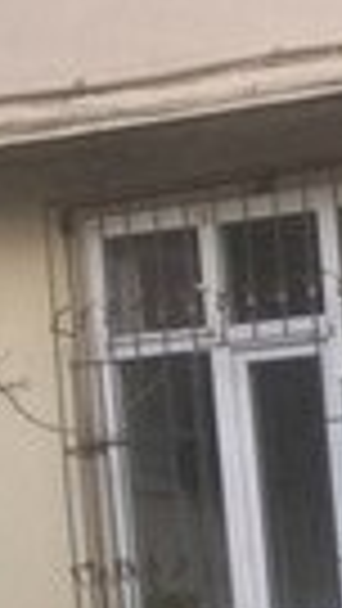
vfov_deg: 12.8
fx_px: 2497
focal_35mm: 155
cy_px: 1029
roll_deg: +4.5
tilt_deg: -10.8
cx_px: 1030
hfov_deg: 7.0
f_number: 2.2
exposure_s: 1/111
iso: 32
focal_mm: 4.15
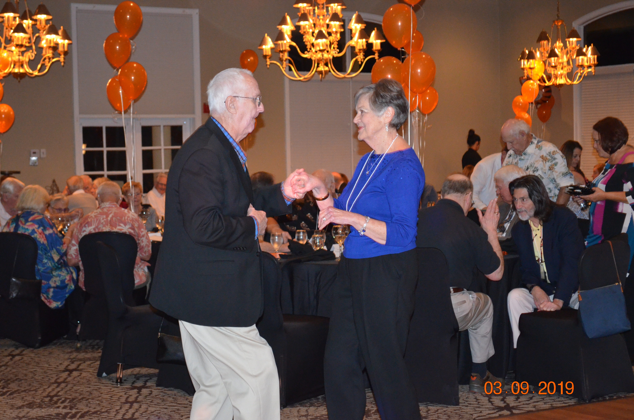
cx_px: 317
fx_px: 1450
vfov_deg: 16.5
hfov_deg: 24.7
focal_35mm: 82
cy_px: 210
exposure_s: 1/60
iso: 3200
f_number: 5.6
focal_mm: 55
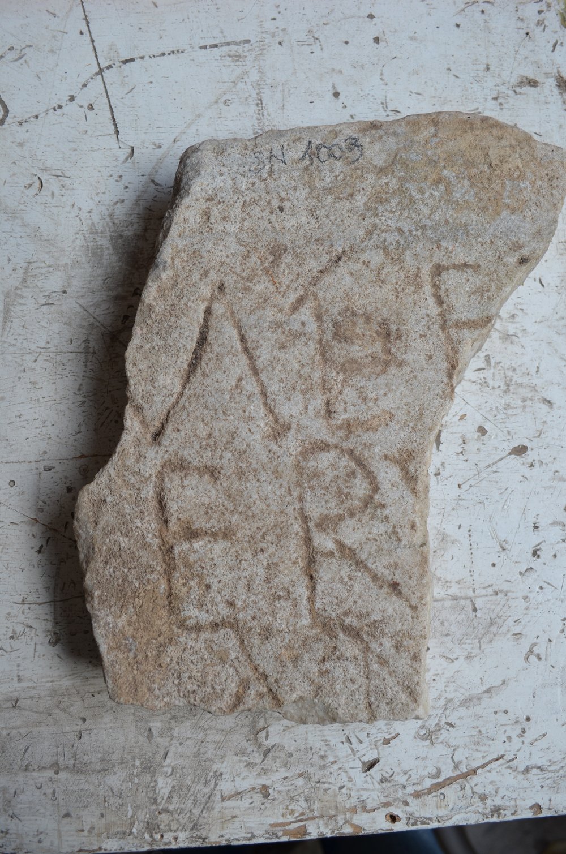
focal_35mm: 30
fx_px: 710
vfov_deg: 62.0
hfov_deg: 43.4
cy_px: 427
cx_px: 283
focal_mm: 20
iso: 280
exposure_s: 1/60
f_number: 5.6
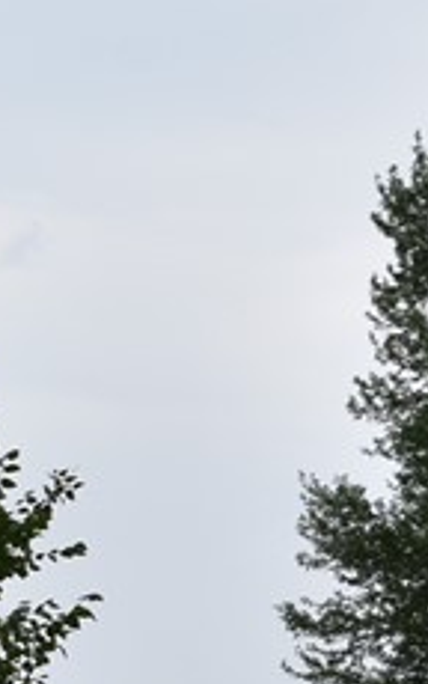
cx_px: 1051
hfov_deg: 5.8
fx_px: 4026
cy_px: 992
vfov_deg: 9.5
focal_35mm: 216
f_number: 10
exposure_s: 1/250
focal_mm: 30
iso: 400
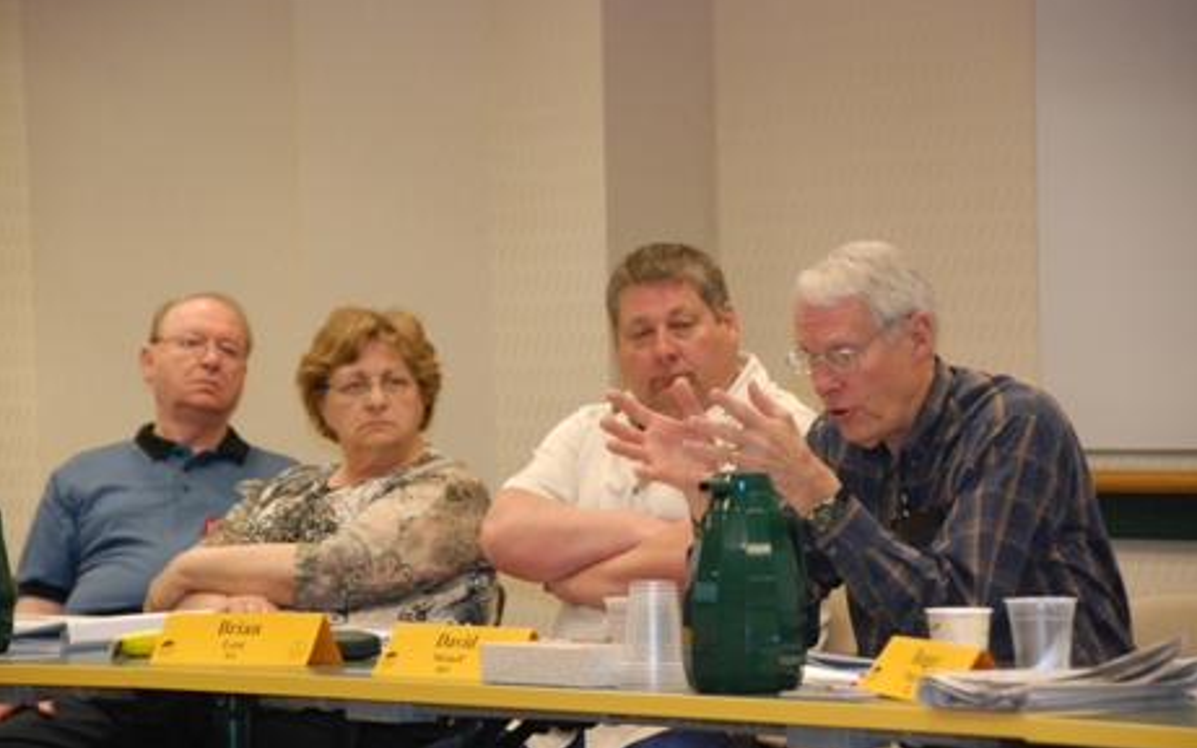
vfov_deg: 7.6
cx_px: 601
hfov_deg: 12.1
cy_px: 383
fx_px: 5643
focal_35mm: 173
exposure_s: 1/80
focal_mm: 112
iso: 1600
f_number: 5.6
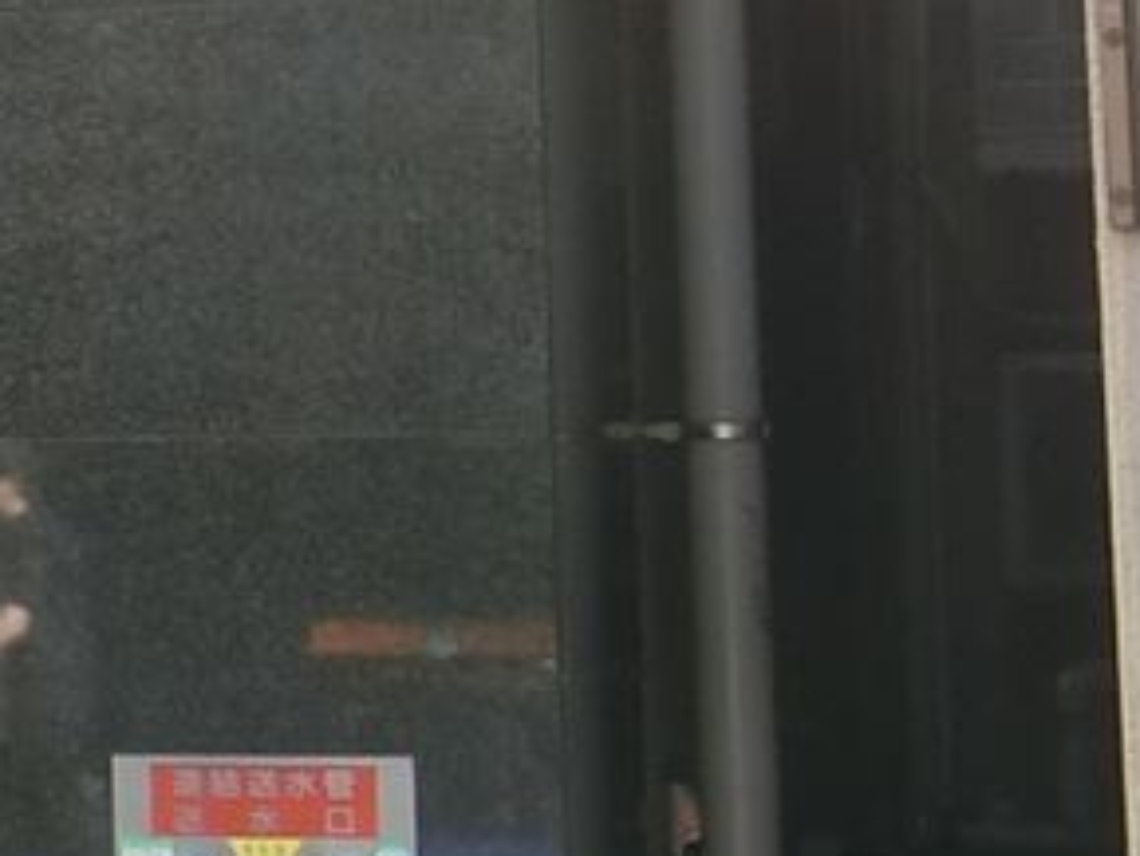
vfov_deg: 7.9
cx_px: -1909
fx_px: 6194
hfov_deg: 9.1
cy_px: 185
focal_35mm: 188
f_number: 3.4
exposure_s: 1/125
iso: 100
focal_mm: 7.2
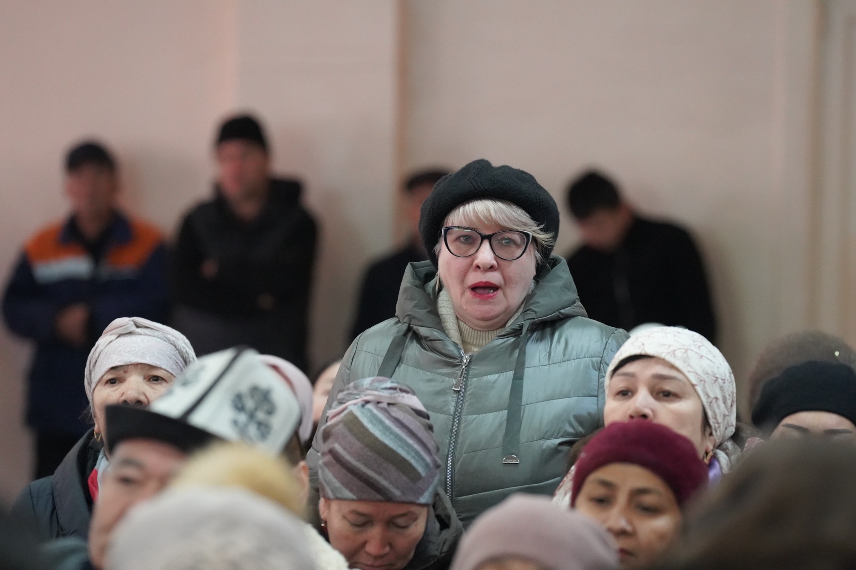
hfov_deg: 10.3
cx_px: 428
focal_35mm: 200
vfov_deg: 6.9
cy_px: 285
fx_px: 4755
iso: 12800
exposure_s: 1/250
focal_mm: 200
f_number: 4
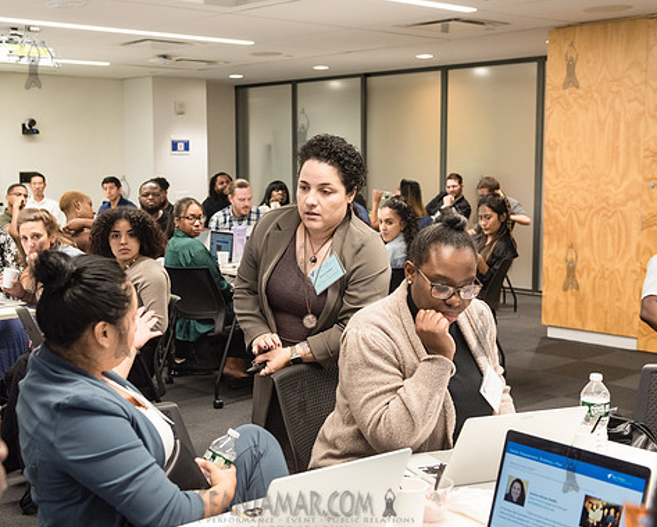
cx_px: 301
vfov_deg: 29.7
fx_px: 992
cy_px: 266
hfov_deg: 36.6
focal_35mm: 51
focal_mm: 44
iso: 2500
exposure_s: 1/200
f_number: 4.5
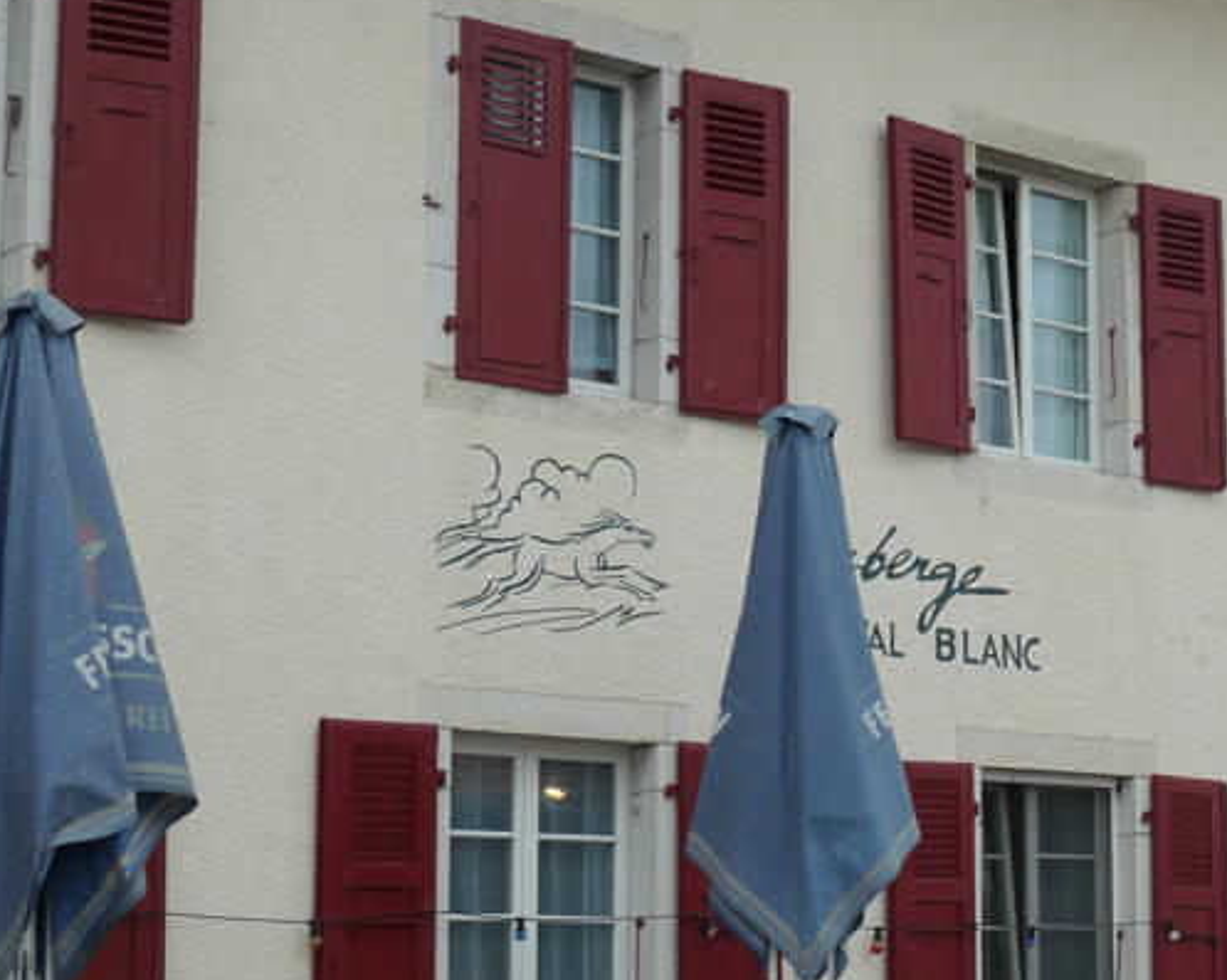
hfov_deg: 21.4
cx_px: 1326
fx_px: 3085
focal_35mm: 85
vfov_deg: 18.0
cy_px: 605
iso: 200
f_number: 3.6
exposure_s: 1/400
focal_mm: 11.1
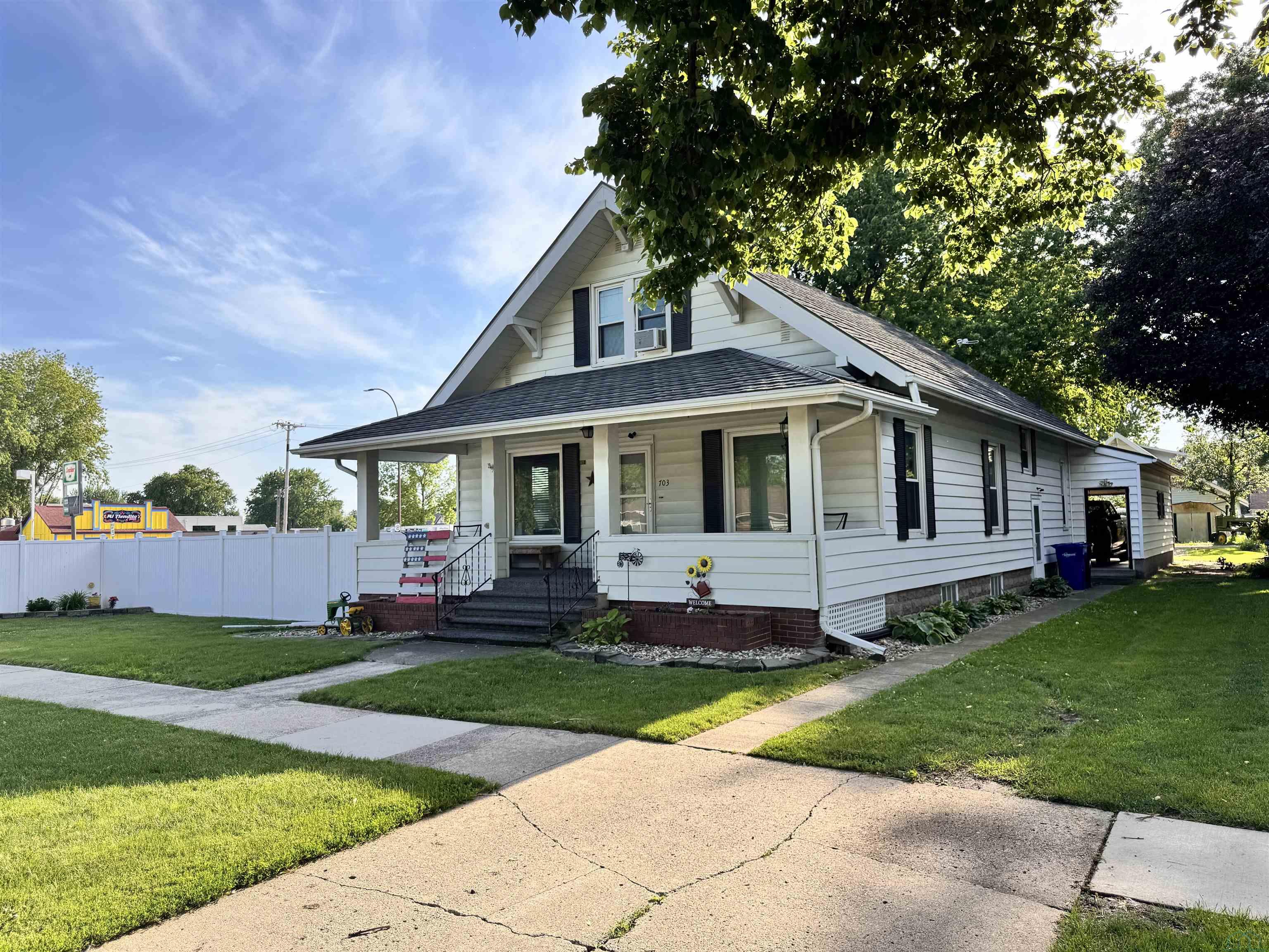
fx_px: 880
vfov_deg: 56.8
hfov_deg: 71.6
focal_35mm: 24
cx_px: 634
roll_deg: +0.4
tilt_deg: +3.4
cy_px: 476
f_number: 1.78
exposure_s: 1/2331
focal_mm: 6.76
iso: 80
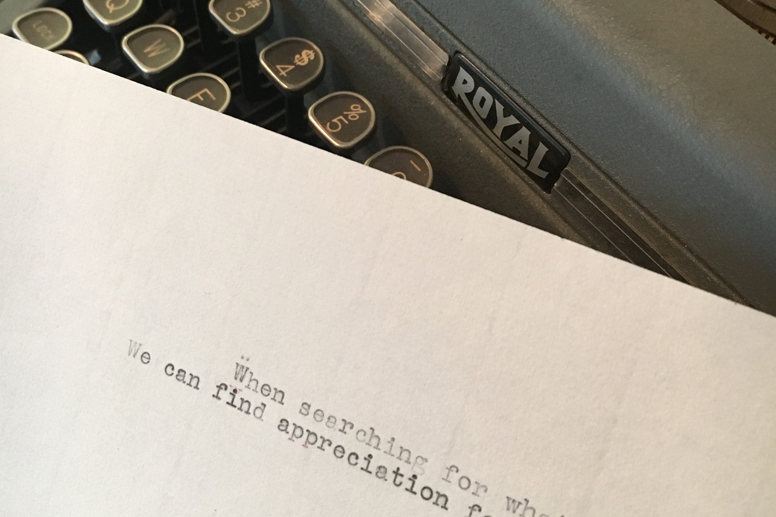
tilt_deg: -54.3
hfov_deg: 47.4
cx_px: 381
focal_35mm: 41
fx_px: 884
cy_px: 117
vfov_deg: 31.9
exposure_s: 1/30
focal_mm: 4.15
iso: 200
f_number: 2.2
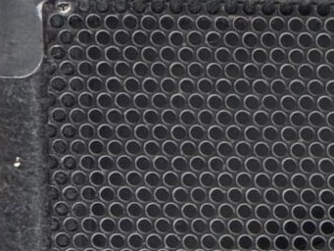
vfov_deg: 2.0
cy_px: 383
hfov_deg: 2.6
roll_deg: -0.4
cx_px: 840
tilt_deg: -13.0
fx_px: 7249
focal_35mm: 751
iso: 200
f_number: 2.8
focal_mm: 16.89
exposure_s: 1/121
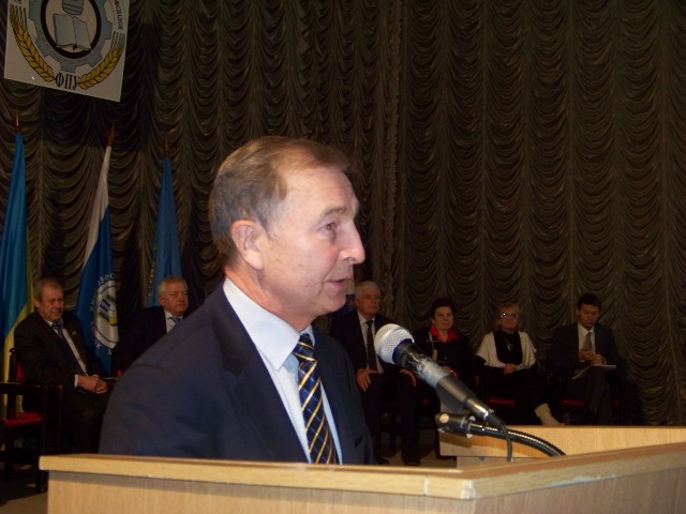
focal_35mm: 55
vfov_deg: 26.6
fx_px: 1090
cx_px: 343
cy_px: 257
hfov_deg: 34.9
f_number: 3.2
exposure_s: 1/30
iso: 200
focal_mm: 9.36
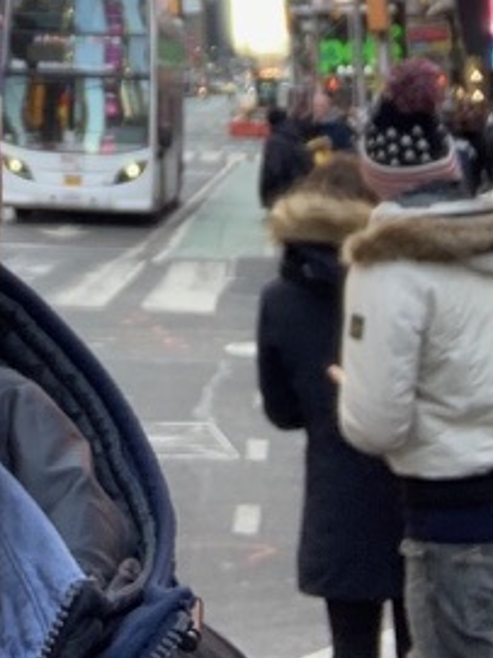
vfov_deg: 15.2
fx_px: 2300
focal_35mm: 121
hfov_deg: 11.8
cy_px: -299
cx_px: -175
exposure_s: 1/118
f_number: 2.2
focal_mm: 2.87
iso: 64
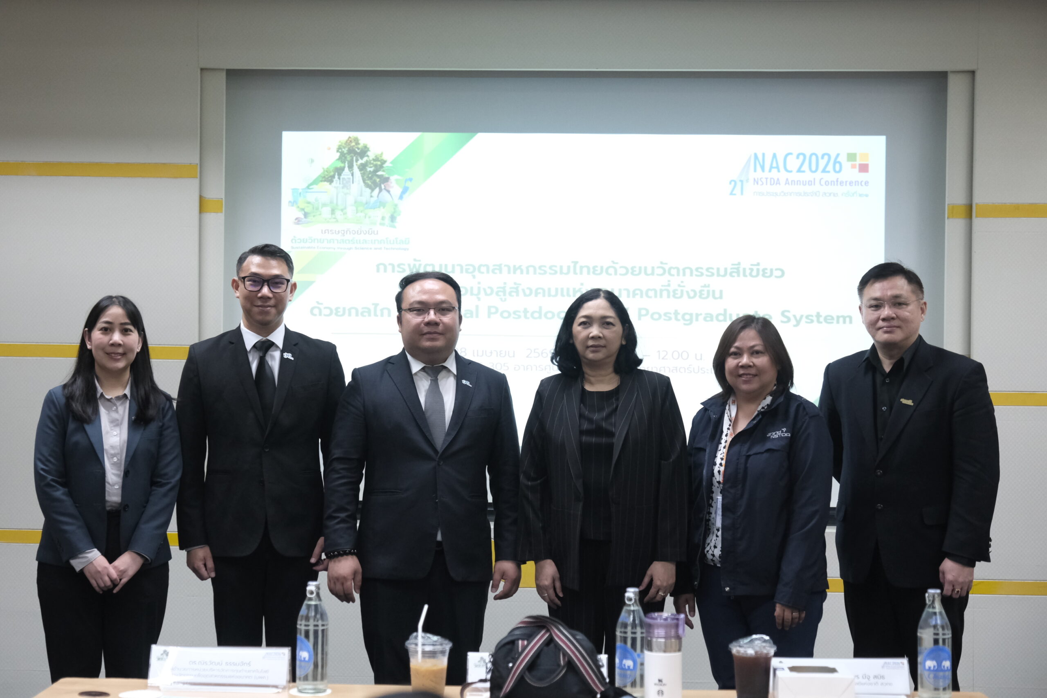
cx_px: 524
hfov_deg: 33.4
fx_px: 1745
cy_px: 349
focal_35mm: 60
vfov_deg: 22.6
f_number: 3.2
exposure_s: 1/160
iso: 2500
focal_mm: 40.1
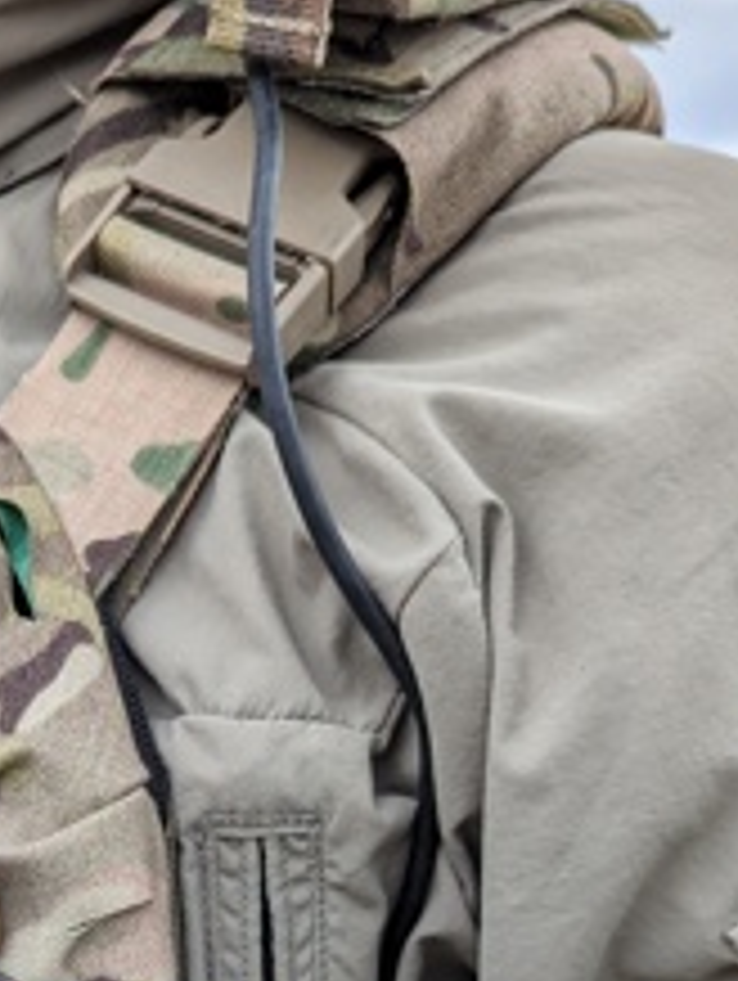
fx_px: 2185
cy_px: 1102
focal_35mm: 77
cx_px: -101
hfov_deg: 18.4
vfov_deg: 23.6
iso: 31
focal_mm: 6.81
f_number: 1.85
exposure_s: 1/494
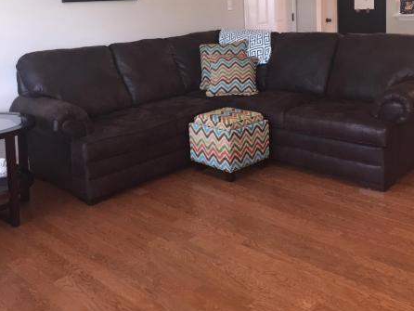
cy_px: 66
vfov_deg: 35.7
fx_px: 467
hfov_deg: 47.8
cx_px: 207
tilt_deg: -6.3
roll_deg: +2.7
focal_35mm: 39
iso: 125
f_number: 2.2
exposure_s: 1/30
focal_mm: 4.15
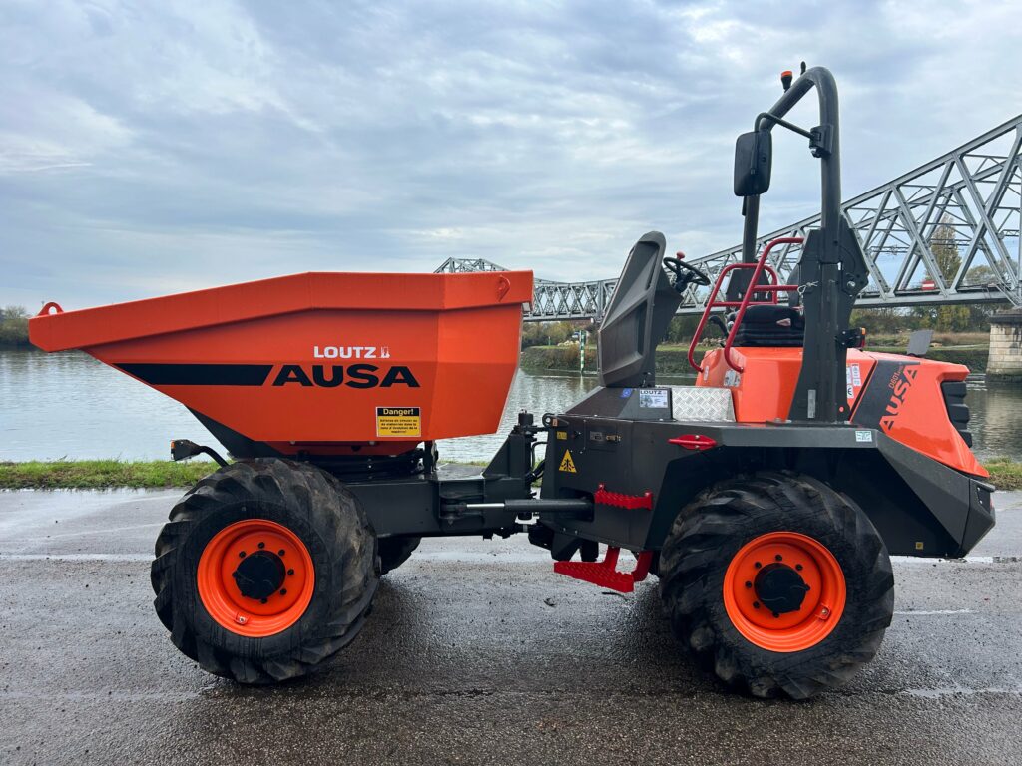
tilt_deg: -4.2
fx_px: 768
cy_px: 383
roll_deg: -0.4
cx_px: 511
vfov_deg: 53.1
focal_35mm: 26
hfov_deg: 67.3
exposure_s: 1/1079
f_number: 1.5
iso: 50
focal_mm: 5.7
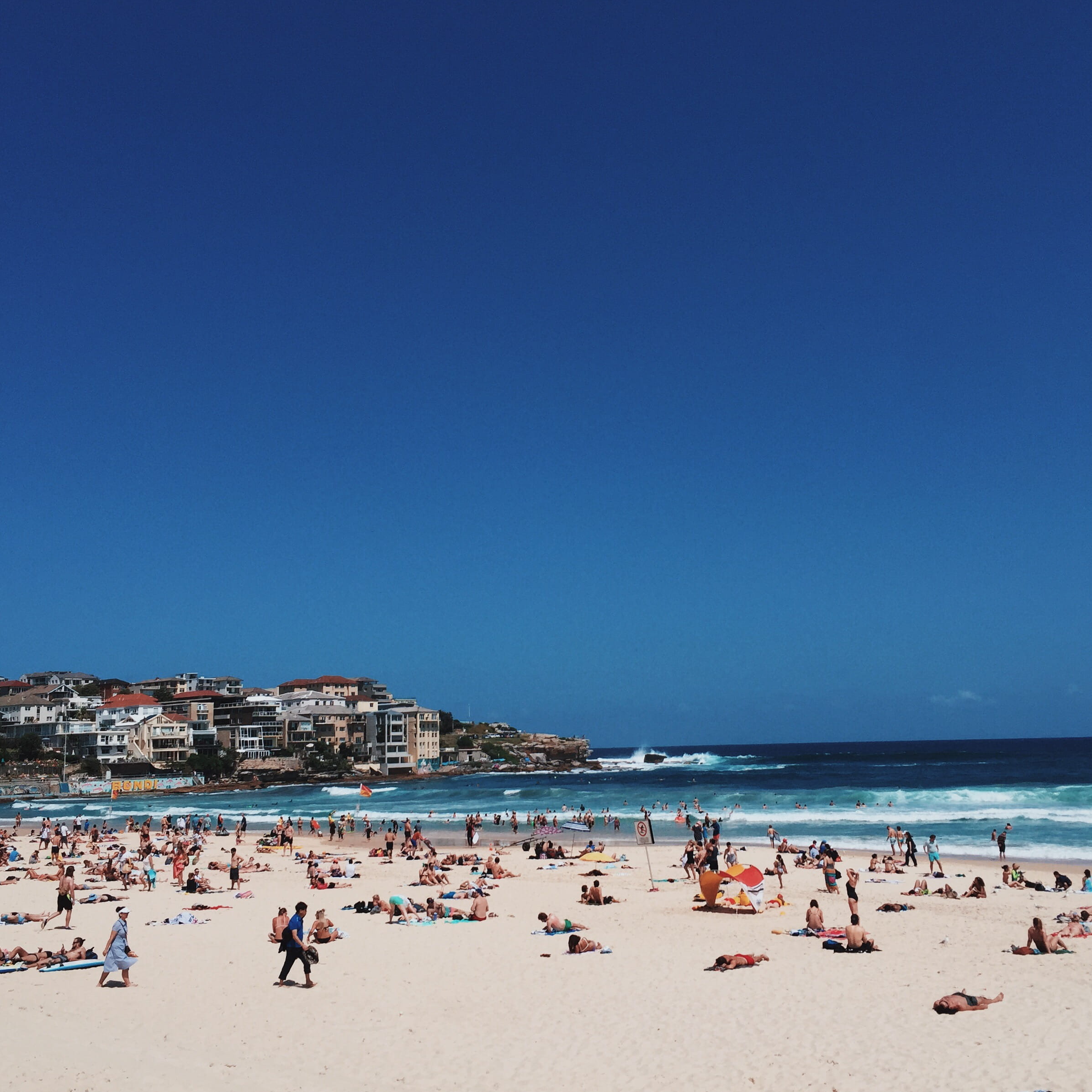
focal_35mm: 35
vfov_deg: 47.2
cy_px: 535
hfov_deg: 47.2
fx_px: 1249
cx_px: 562
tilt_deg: +8.5
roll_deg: +0.3
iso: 32
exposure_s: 1/5650
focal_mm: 4.15
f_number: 2.2
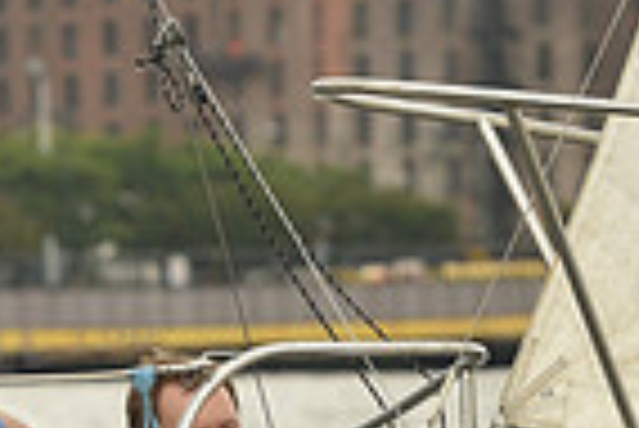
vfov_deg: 2.1
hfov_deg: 3.2
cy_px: 552
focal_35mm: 653
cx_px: 410
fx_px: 11602
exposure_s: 1/1600
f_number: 5.6
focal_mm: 160
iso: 320
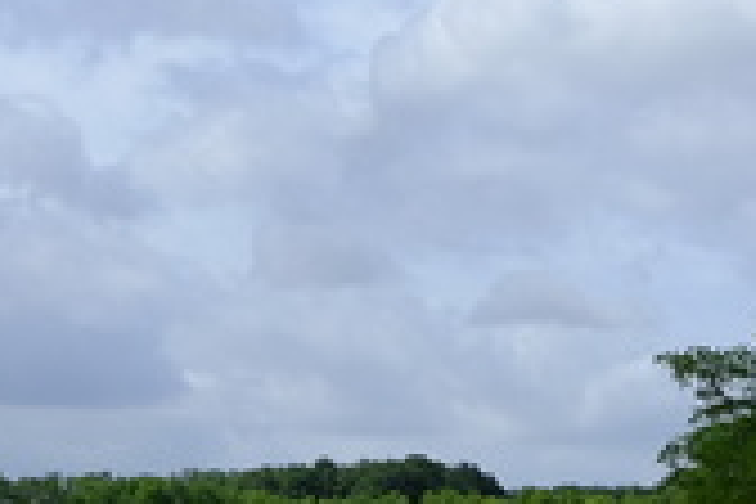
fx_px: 3507
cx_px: 477
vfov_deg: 8.1
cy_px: 704
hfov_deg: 12.3
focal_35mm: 167
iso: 400
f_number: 11
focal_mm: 23
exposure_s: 1/160
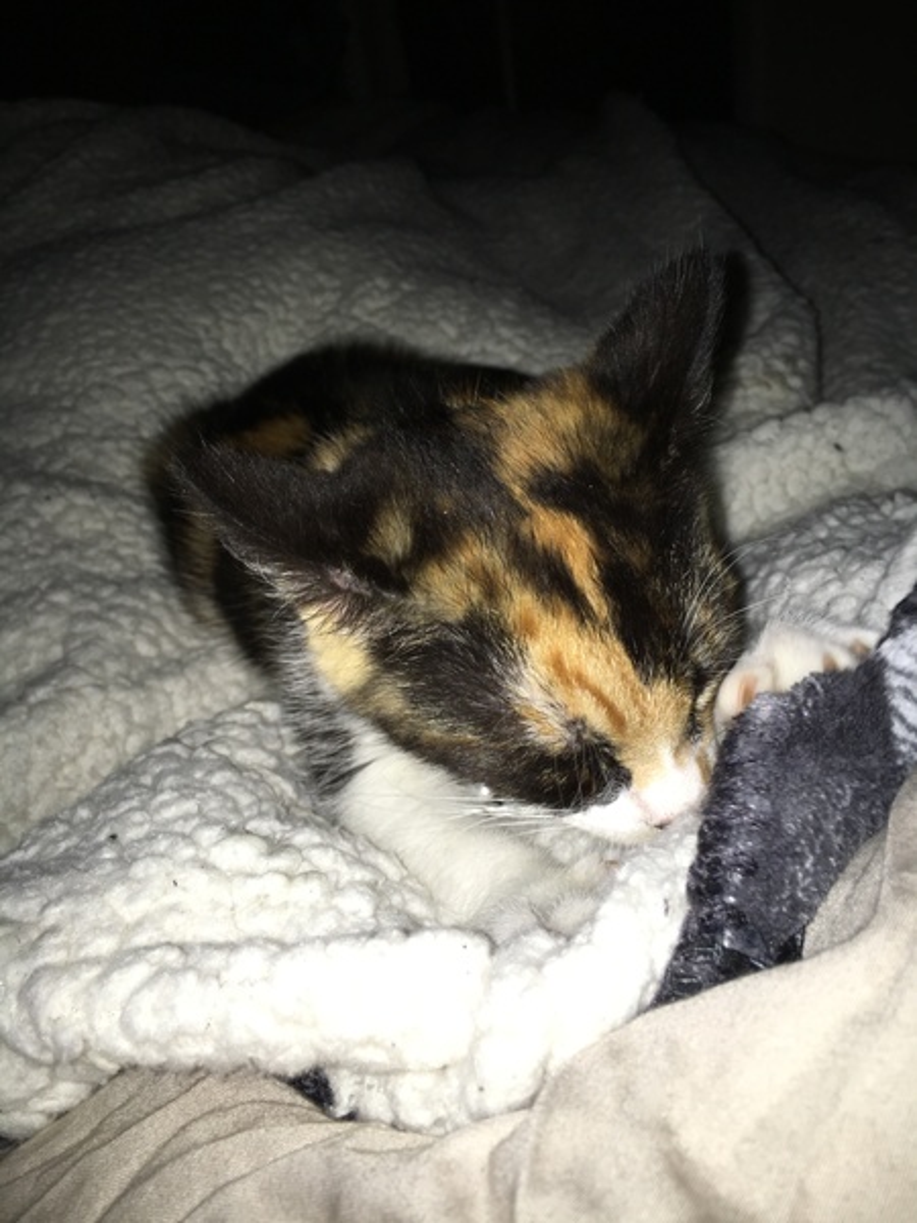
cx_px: 458
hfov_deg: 48.2
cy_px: 612
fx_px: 1024
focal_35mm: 29
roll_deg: +9.3
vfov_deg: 61.7
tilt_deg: -29.8
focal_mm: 4.15
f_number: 2.2
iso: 25
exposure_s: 1/94
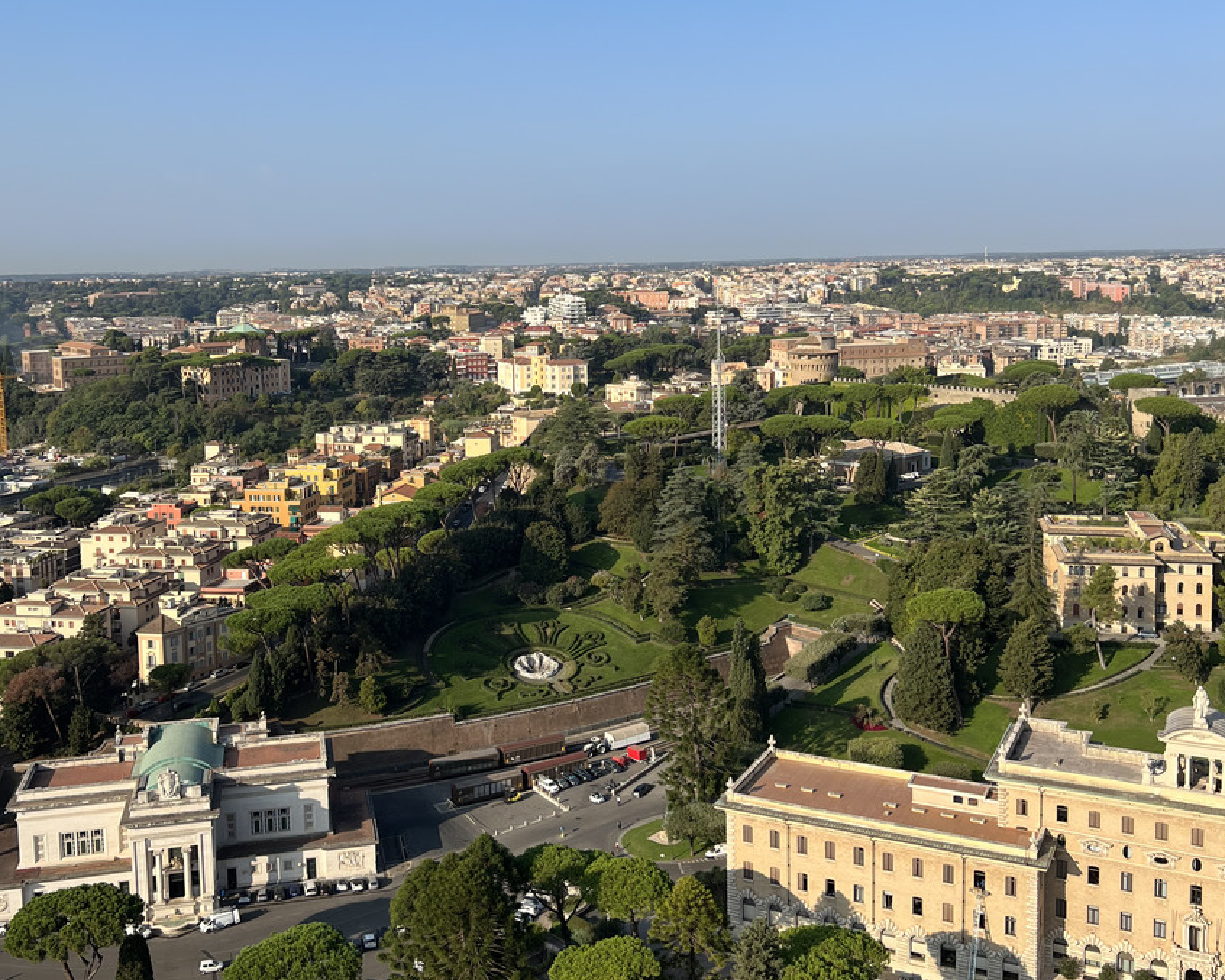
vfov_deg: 41.0
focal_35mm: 36
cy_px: 392
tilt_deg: -6.0
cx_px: 588
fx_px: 1305
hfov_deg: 50.3
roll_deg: +1.2
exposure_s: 1/3704
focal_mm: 5.7
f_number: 1.5
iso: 50
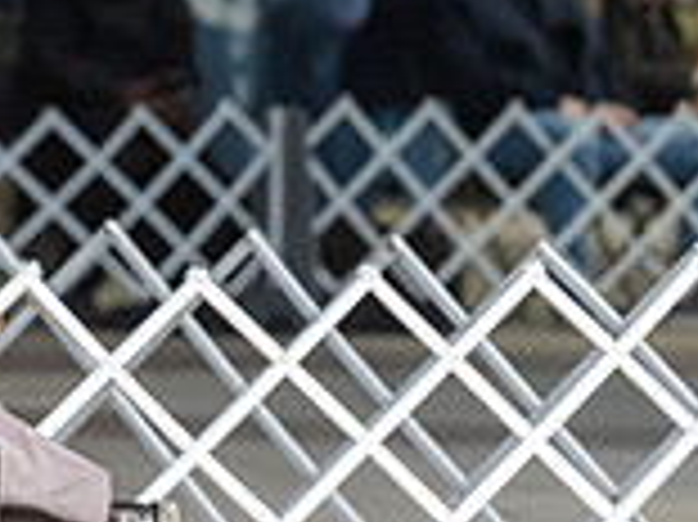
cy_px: 94
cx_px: -538
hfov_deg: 3.4
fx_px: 11646
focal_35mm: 578
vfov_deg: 2.6
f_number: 4
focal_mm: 138
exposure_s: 1/400
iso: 5000
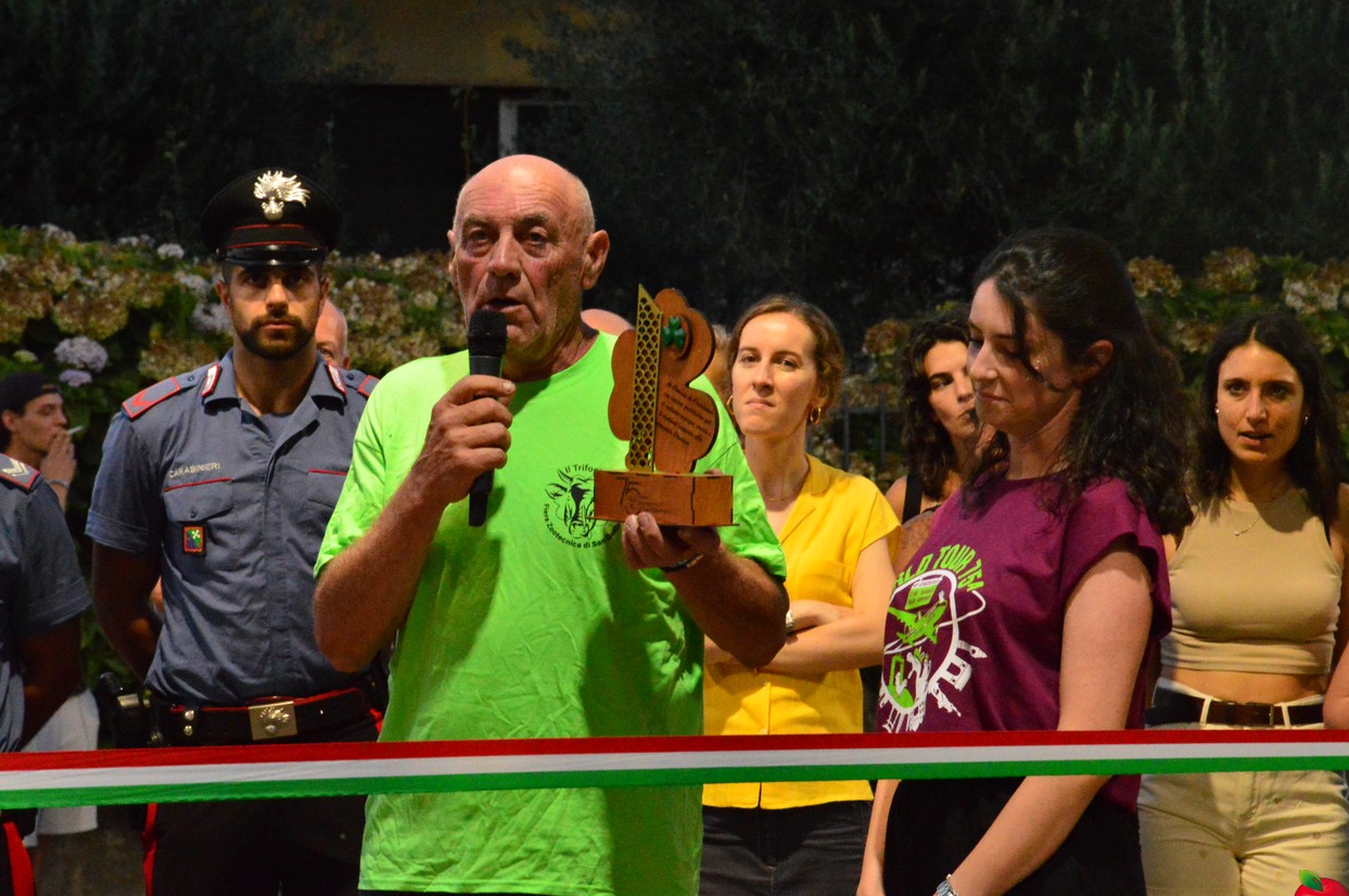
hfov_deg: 12.0
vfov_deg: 8.0
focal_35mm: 172
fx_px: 6421
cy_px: 451
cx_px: 624
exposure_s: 1/50
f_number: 11
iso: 6400
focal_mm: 105
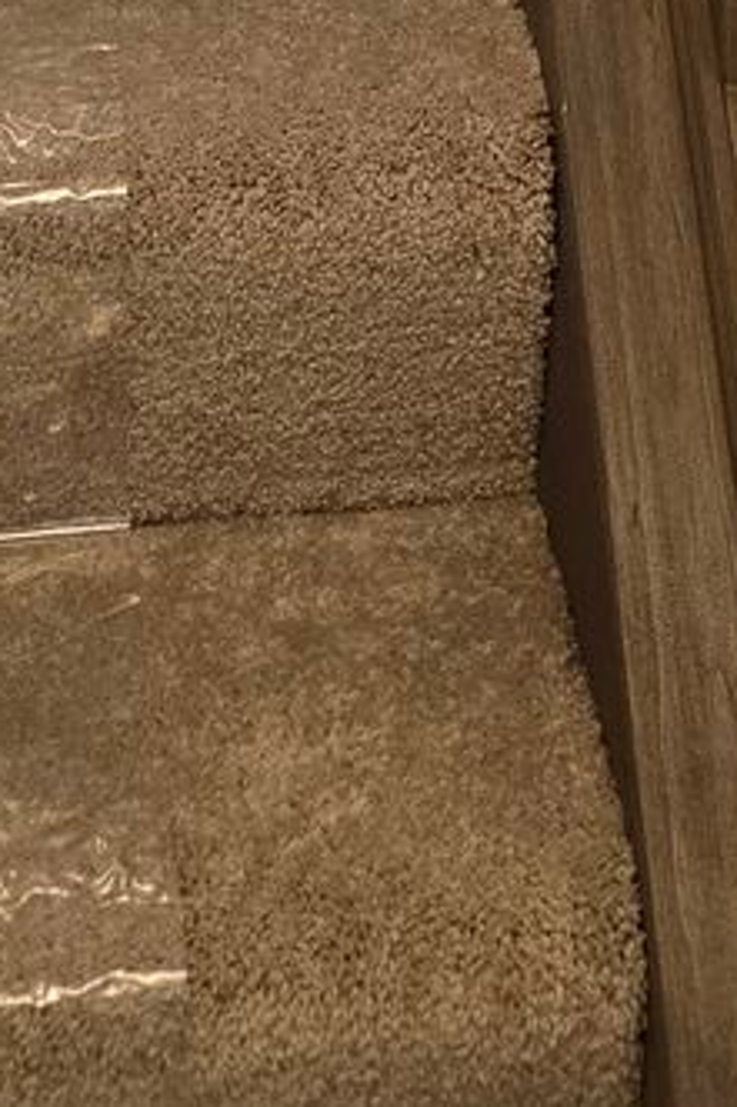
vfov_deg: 14.5
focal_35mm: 108
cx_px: 415
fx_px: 3320
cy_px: -1310
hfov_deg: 12.7
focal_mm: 5.4
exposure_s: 1/120
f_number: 1.8
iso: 200
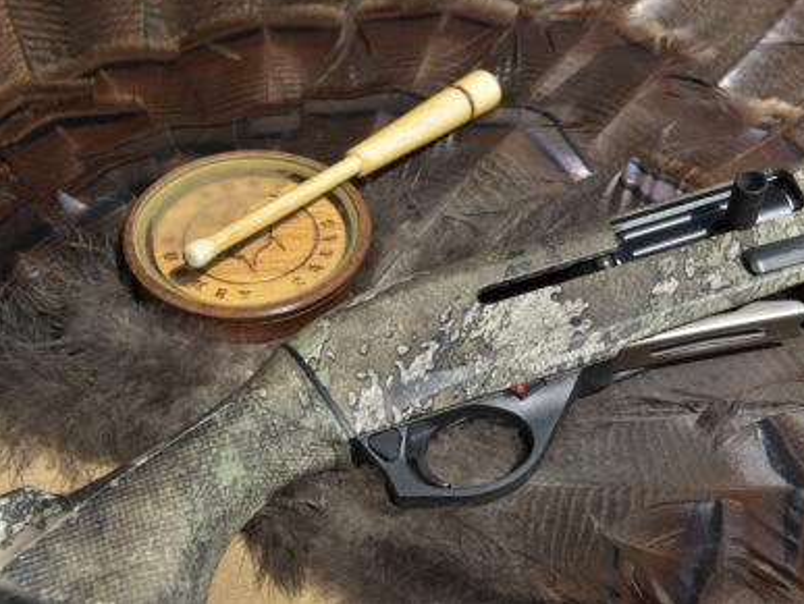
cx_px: 465
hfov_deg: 28.9
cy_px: 297
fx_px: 1558
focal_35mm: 67
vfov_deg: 22.0
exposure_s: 1/200
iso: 100
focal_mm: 60
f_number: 8
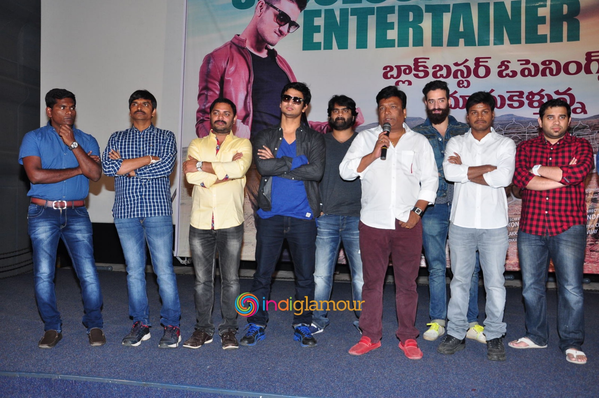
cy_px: 199
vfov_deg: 39.9
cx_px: 300
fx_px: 548
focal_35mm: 33
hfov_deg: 57.3
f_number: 6.3
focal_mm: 22
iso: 500
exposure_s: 1/125
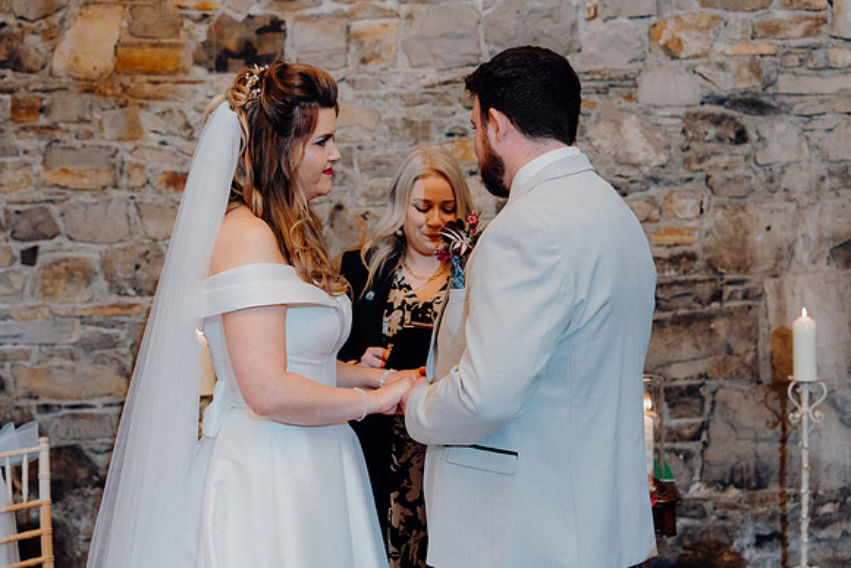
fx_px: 1324
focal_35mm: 56
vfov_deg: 24.2
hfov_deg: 35.6
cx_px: 426
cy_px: 284
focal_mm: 56
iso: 2500
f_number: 3.5
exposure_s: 1/200
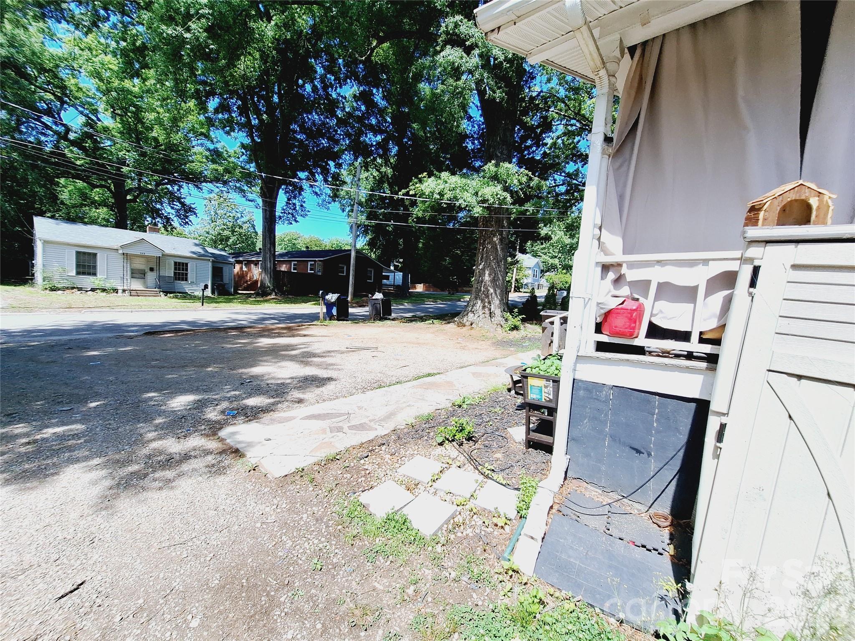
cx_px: 428
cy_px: 320
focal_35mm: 13
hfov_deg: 106.2
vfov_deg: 89.9
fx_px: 321
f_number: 2.2
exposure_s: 1/945
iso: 40
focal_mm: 1.74
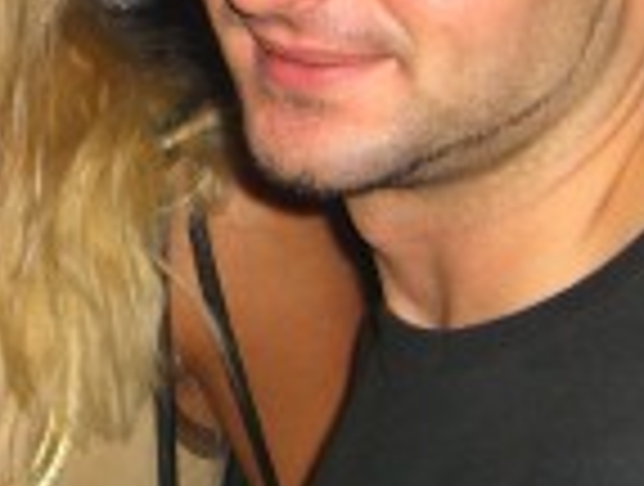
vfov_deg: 9.4
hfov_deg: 12.2
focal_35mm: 159
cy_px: 104
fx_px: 2966
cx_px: -23
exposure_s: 1/60
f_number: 2.8
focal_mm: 7.9
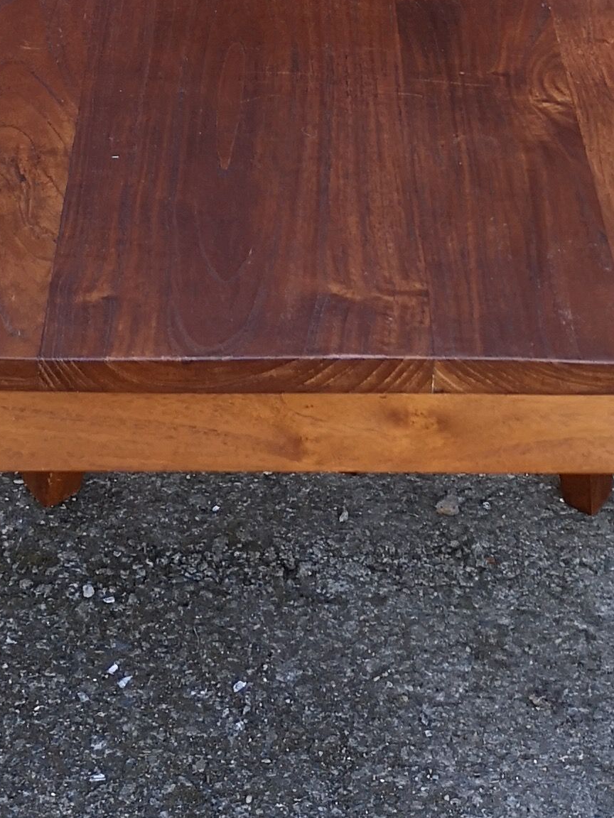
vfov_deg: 19.7
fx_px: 2199
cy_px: -197
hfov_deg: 15.9
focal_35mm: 93
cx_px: 353
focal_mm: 3.95
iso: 50
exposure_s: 1/128
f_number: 1.8
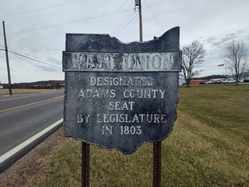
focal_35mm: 23
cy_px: 94
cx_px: 124
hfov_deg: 73.9
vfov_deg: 58.9
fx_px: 165
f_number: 1.8
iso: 100
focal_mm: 5.56
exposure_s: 1/823
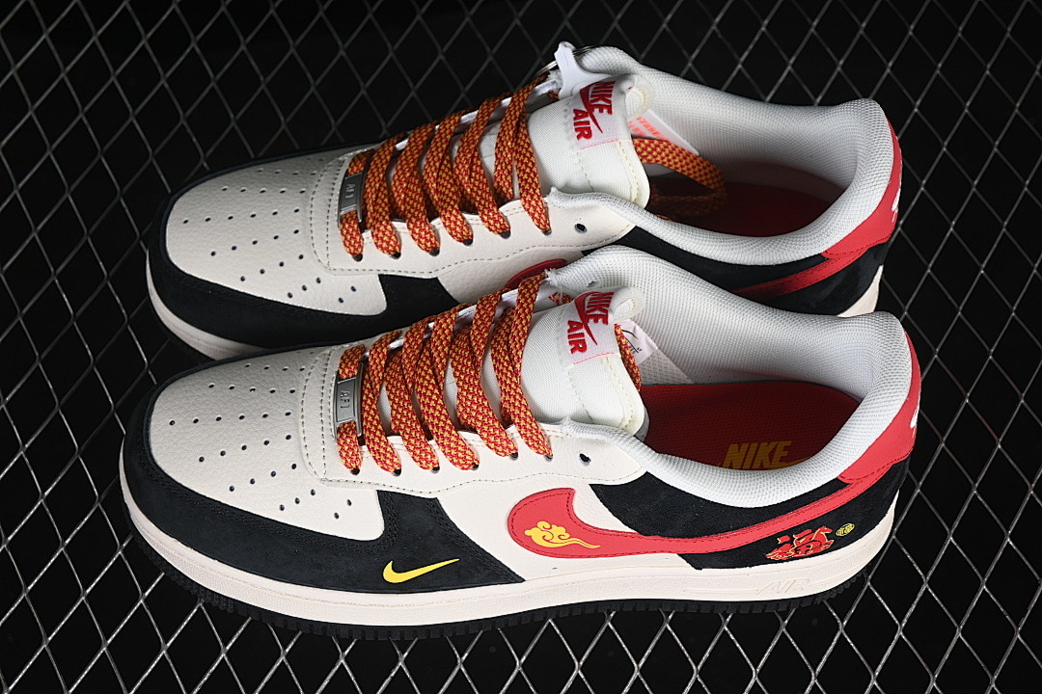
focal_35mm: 75
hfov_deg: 27.0
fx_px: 2171
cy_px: 347
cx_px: 521
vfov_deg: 18.2
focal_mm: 50
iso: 160
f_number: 7.1
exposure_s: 1/60
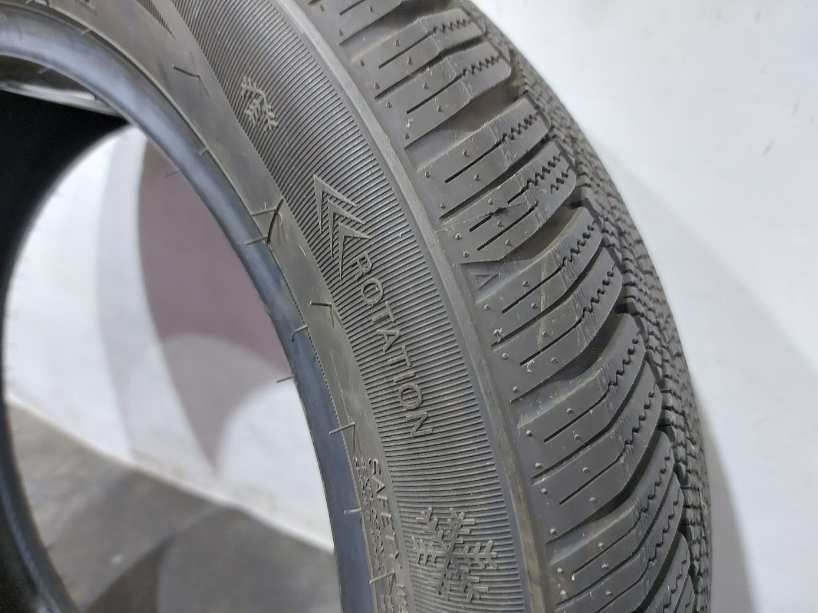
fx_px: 567
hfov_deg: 71.6
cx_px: 409
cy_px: 306
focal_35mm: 24
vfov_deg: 56.8
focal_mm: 5.23
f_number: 1.8
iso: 320
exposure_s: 1/25
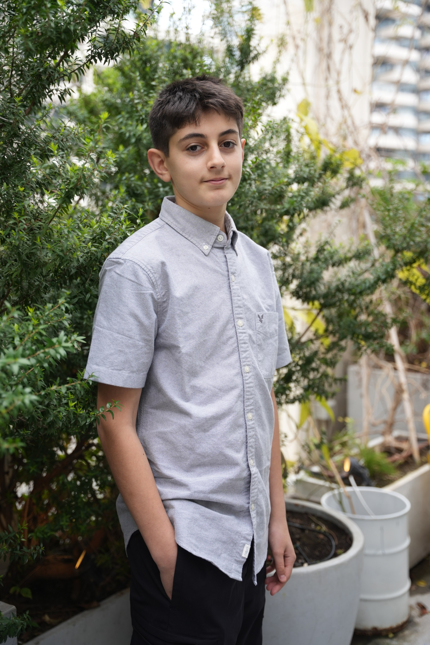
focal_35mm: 45
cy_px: 328
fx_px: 812
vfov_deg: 43.3
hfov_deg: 29.7
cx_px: 211
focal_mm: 44.3
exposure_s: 1/250
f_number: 2.8
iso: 200
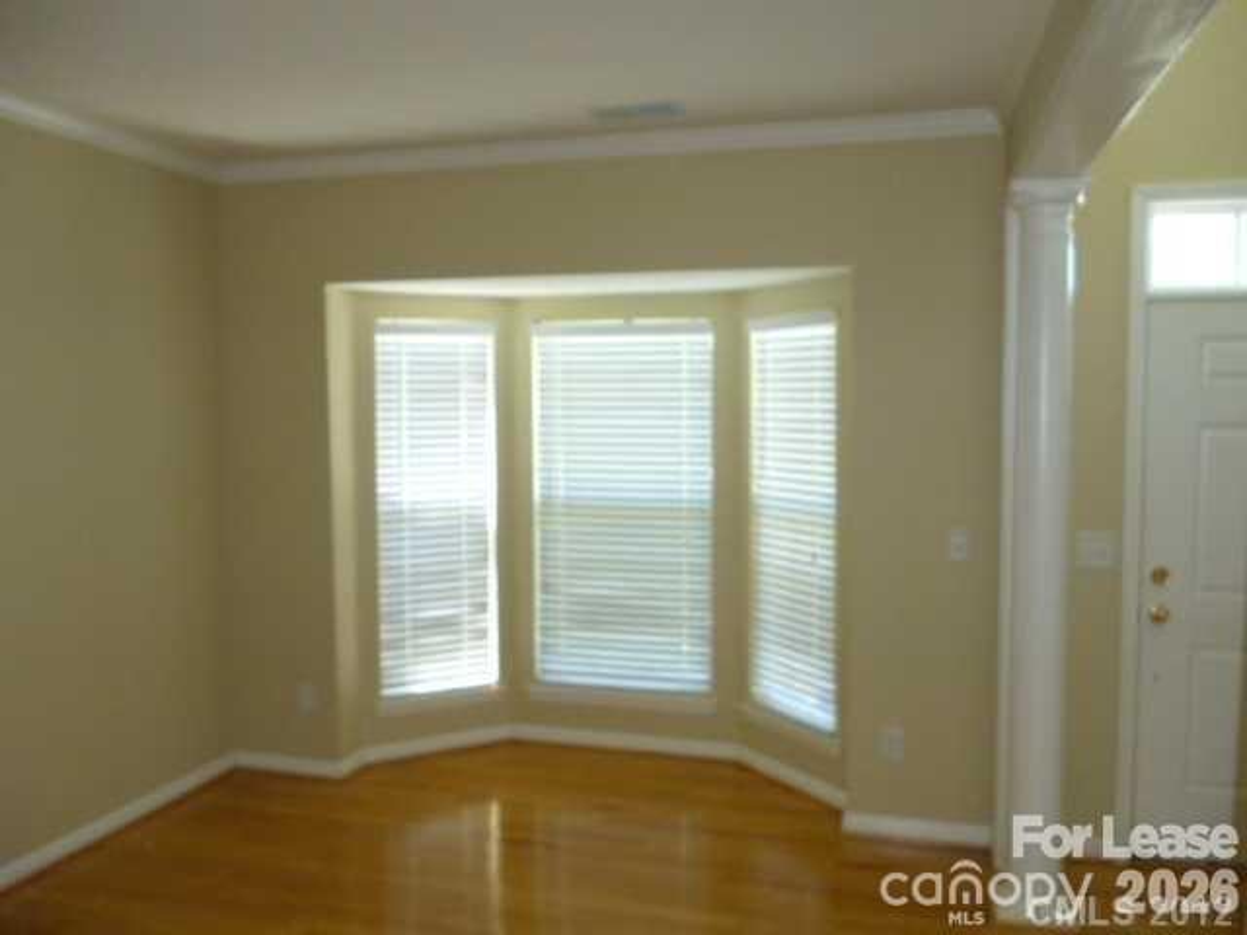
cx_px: 624
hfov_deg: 63.4
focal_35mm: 28
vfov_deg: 49.7
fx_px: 1009
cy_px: 468
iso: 320
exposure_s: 1/60
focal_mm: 5
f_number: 3.1
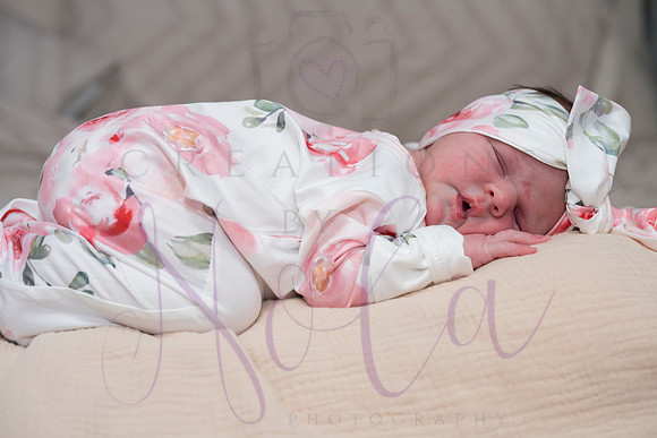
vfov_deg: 22.5
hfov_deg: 33.1
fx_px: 1104
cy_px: 214
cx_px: 320
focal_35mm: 60
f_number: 4
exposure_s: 1/320
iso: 800
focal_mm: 58
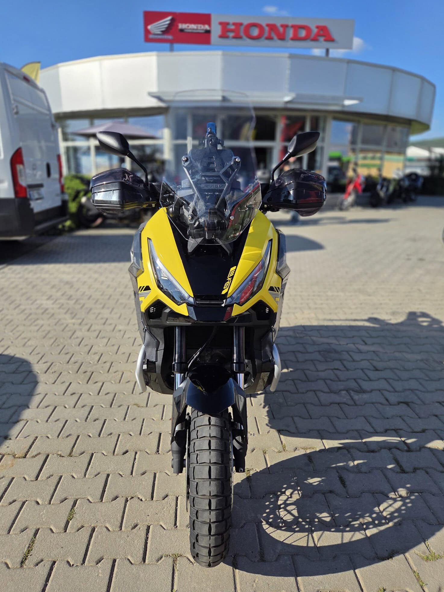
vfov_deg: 71.6
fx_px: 410
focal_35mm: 24
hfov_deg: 56.8
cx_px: 217
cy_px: 292
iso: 80
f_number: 1.8
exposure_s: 1/6839
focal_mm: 5.4
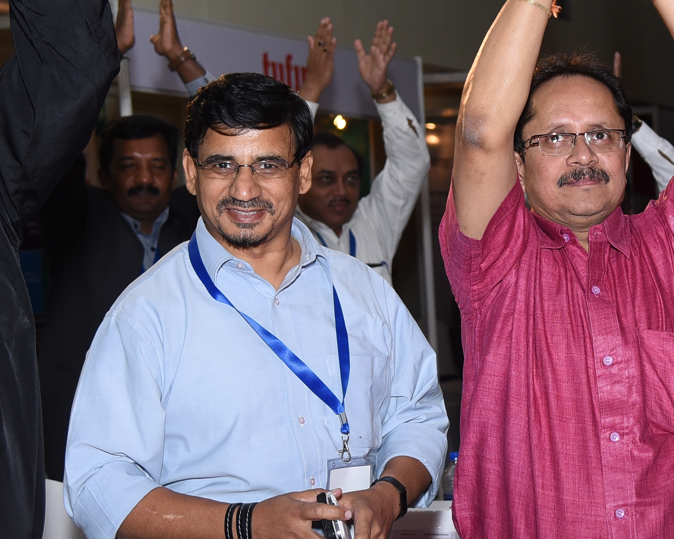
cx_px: 474
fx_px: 2155
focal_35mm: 108
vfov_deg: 14.3
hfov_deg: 17.7
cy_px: 278
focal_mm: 38
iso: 500
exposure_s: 1/160
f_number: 4.5
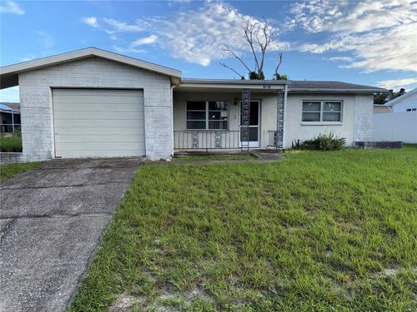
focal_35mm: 24
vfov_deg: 56.8
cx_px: 208
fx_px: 289
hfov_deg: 71.6
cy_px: 156
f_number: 1.78
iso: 64
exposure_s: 1/1075
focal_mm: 6.76
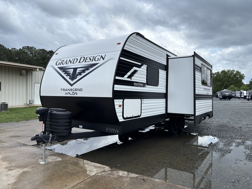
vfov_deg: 53.1
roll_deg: -0.5
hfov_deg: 67.3
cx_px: 126
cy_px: 94
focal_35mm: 26
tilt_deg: -0.5
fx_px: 189
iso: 50
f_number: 1.6
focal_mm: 5.96
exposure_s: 1/3650
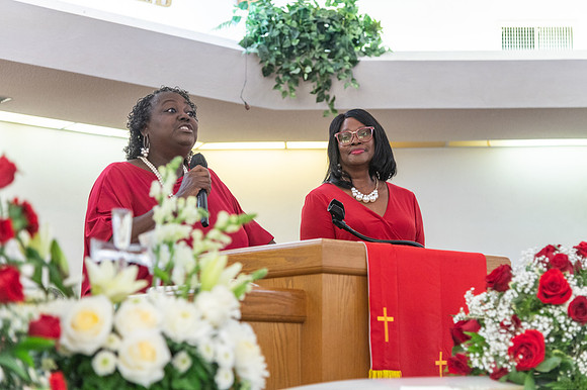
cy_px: 197
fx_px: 1365
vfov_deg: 16.3
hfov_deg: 24.3
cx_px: 298
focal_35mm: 84
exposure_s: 1/100
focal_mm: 78
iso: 1600
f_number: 4
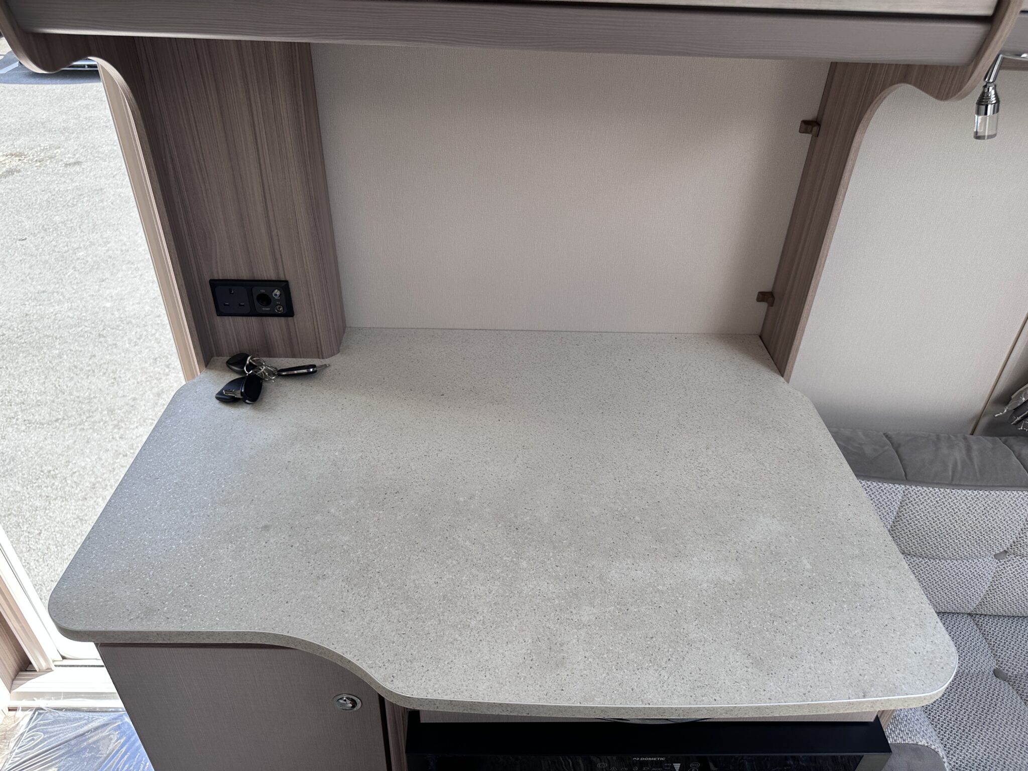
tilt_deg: -31.0
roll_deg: -1.0
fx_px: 713
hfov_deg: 71.6
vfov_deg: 56.8
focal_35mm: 24
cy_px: 386
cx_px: 514
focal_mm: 6.86
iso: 80
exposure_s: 1/298
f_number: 1.78
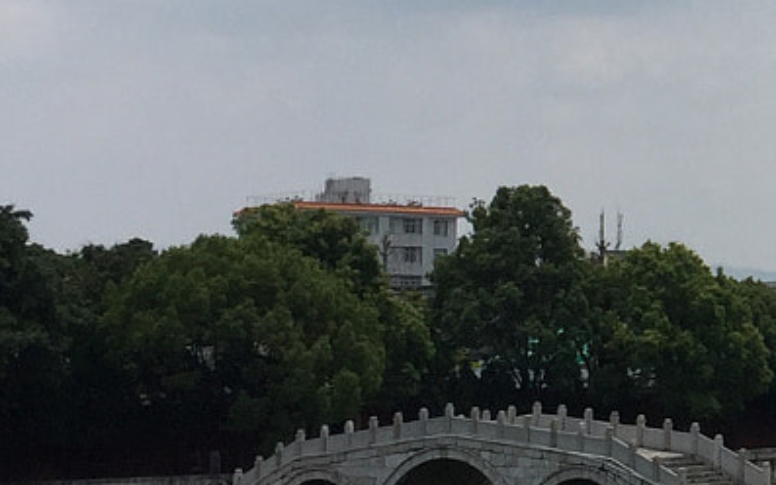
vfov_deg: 10.5
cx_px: 1183
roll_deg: +0.0
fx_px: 2622
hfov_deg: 15.5
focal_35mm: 124
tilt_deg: +5.8
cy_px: 86
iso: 32
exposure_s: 1/4405
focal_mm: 4.15
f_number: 2.2
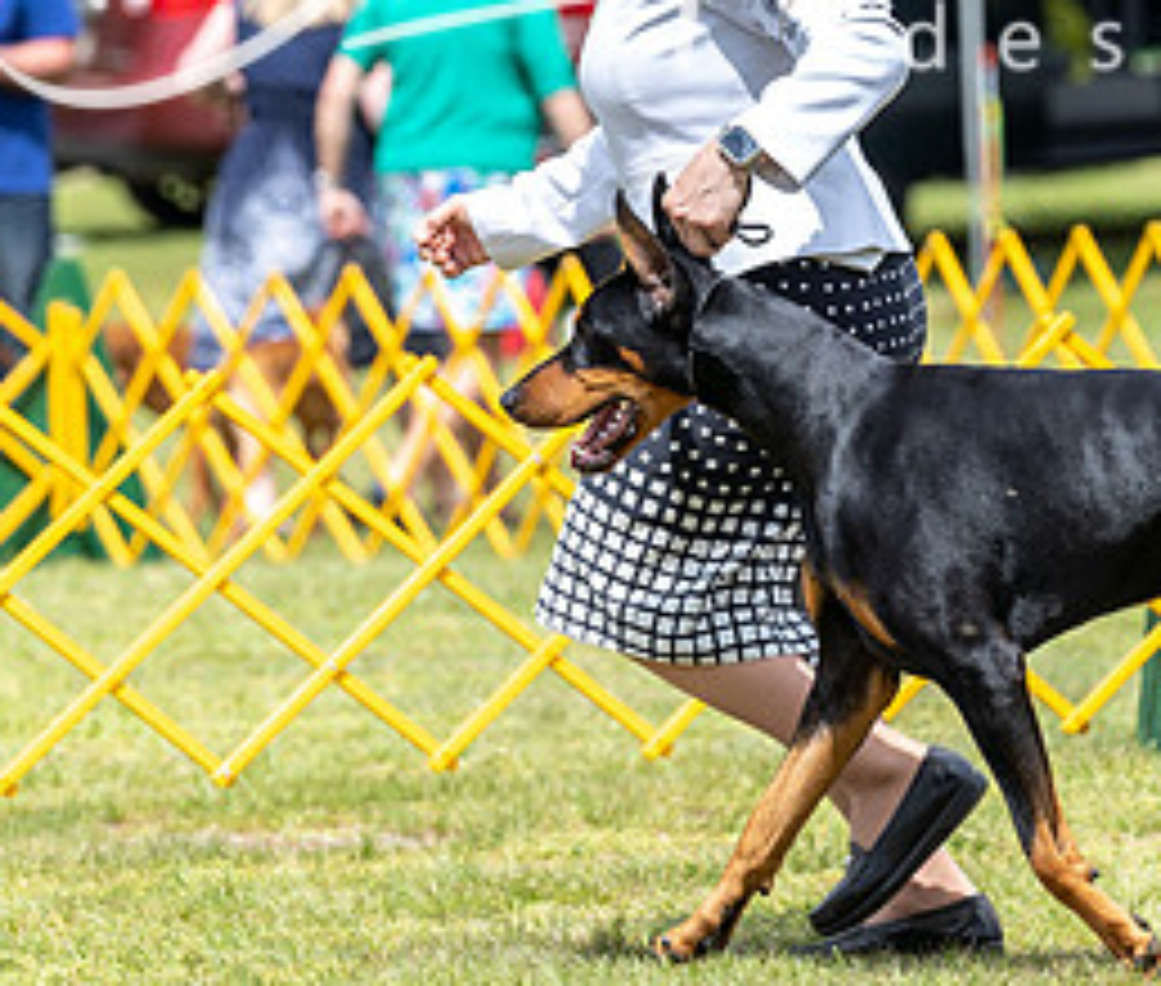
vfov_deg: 3.7
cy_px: 206
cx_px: 517
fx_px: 15345
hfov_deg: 4.3
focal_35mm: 436
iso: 100
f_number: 4.5
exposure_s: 1/640
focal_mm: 179
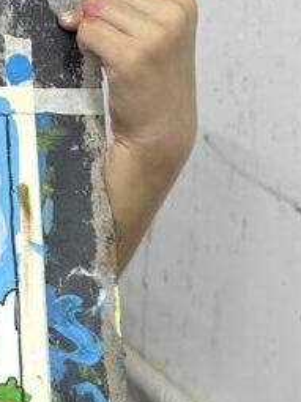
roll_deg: -1.1
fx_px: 1091
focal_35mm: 94
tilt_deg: -15.4
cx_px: -177
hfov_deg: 14.5
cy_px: 90
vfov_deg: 20.7
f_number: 1.78
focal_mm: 6.86
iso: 64
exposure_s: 1/100
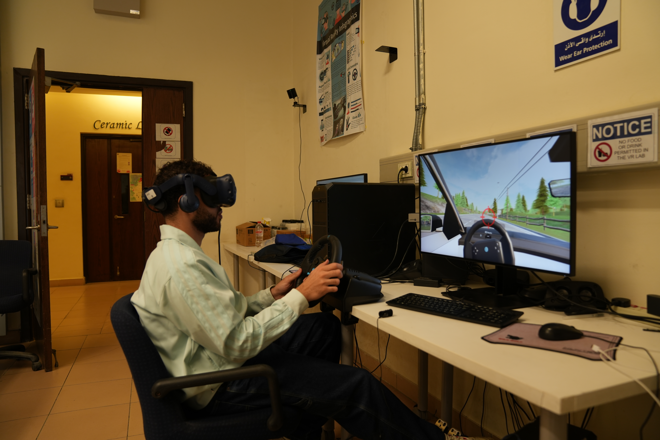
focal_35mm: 24
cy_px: 220
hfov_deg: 73.7
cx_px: 330
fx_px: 440
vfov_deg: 53.1
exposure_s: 1/50
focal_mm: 24
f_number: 3.2
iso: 400
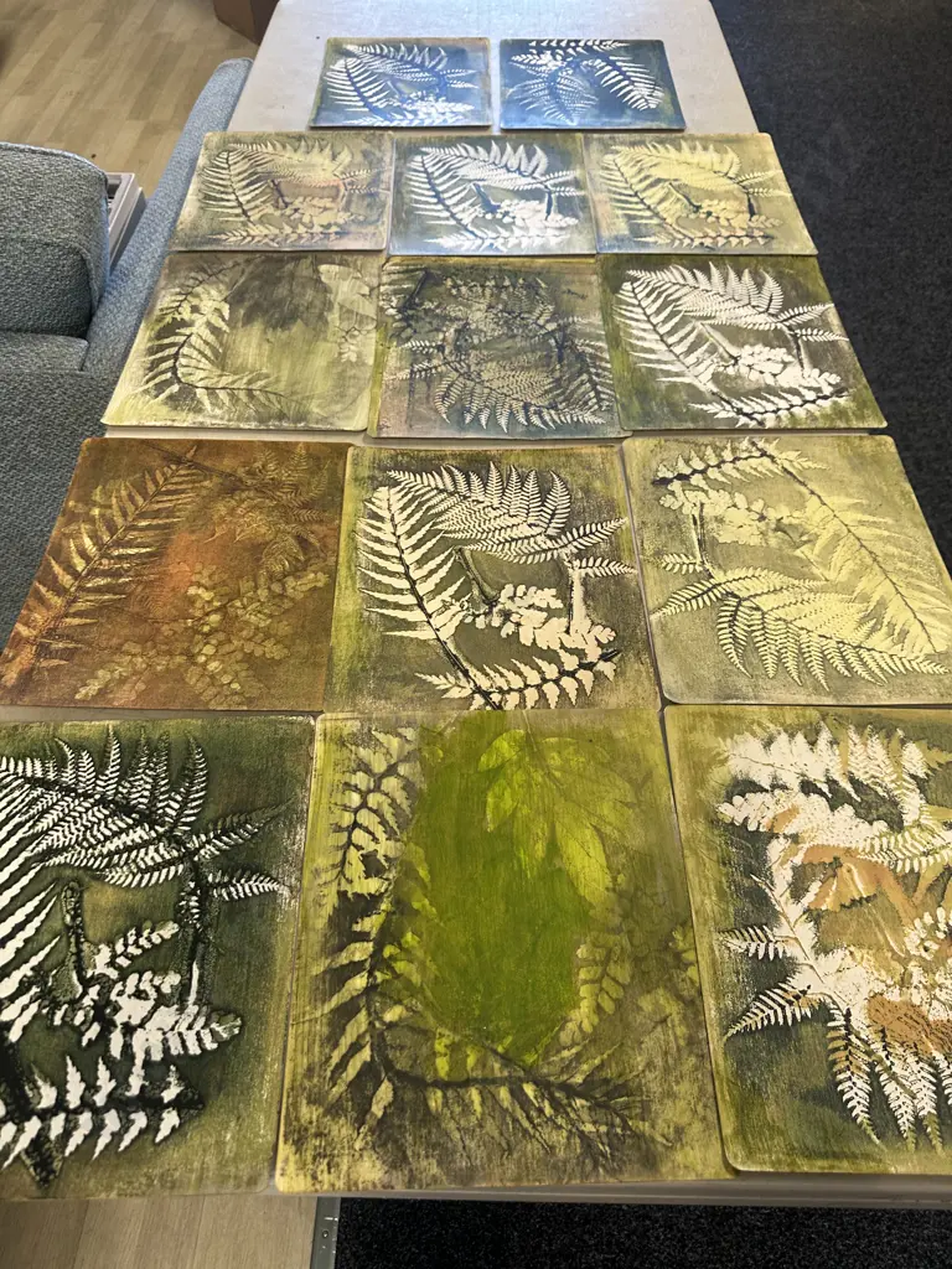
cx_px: 476
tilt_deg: -53.6
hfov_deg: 56.8
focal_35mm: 24
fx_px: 880
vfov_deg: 71.6
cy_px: 634
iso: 160
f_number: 1.78
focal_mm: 6.86
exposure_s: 1/50
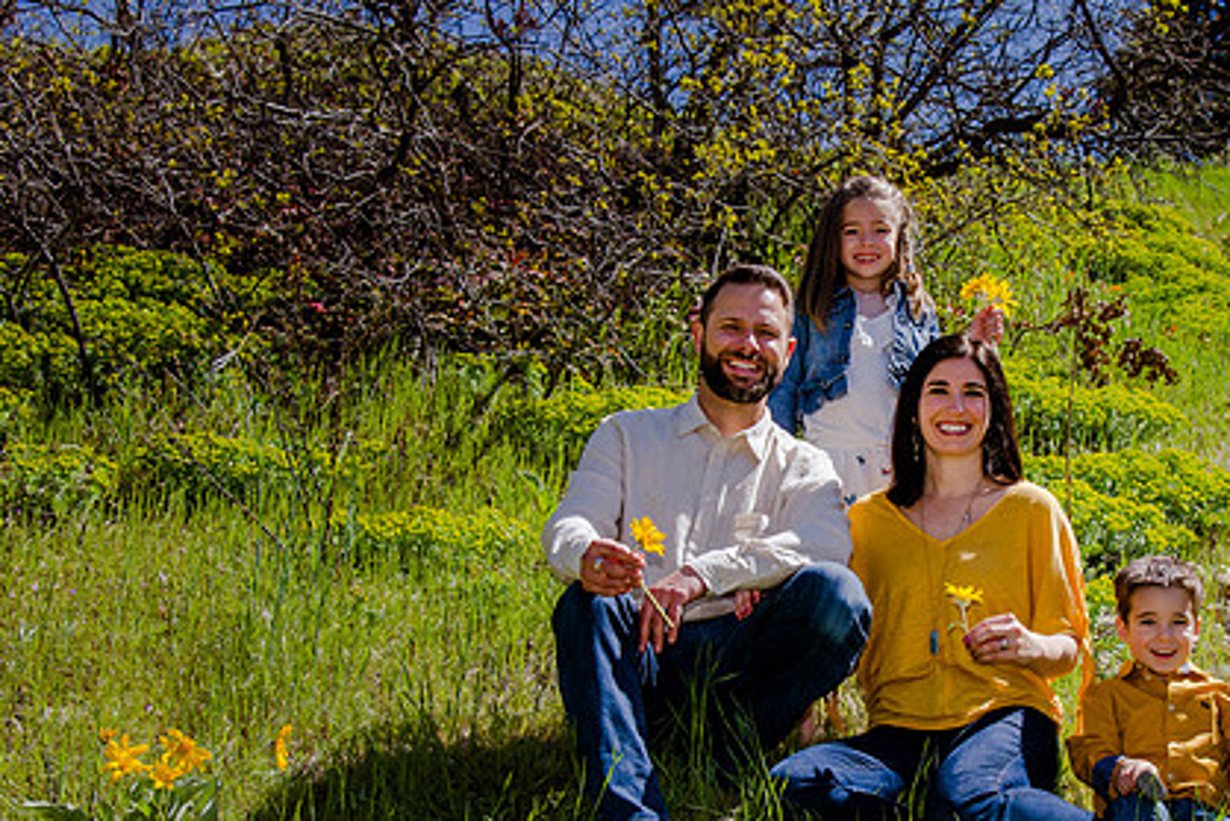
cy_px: 540
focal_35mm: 65
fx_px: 2221
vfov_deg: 20.9
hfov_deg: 30.6
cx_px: 850
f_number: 7.1
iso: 200
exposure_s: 1/400
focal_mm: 38
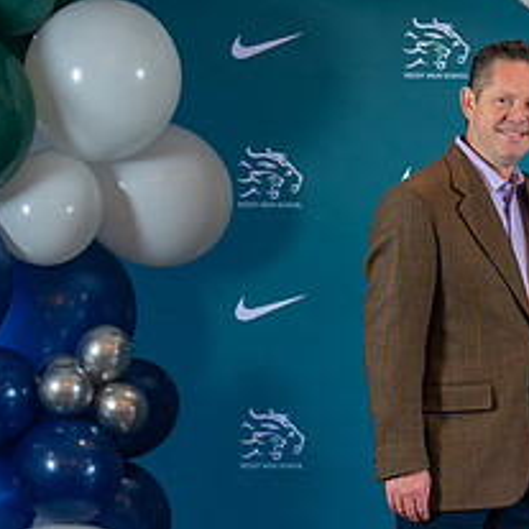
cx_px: 601
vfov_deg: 12.7
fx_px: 2369
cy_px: 423
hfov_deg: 12.5
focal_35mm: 137
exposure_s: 1/400
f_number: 1.2
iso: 1000
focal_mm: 50
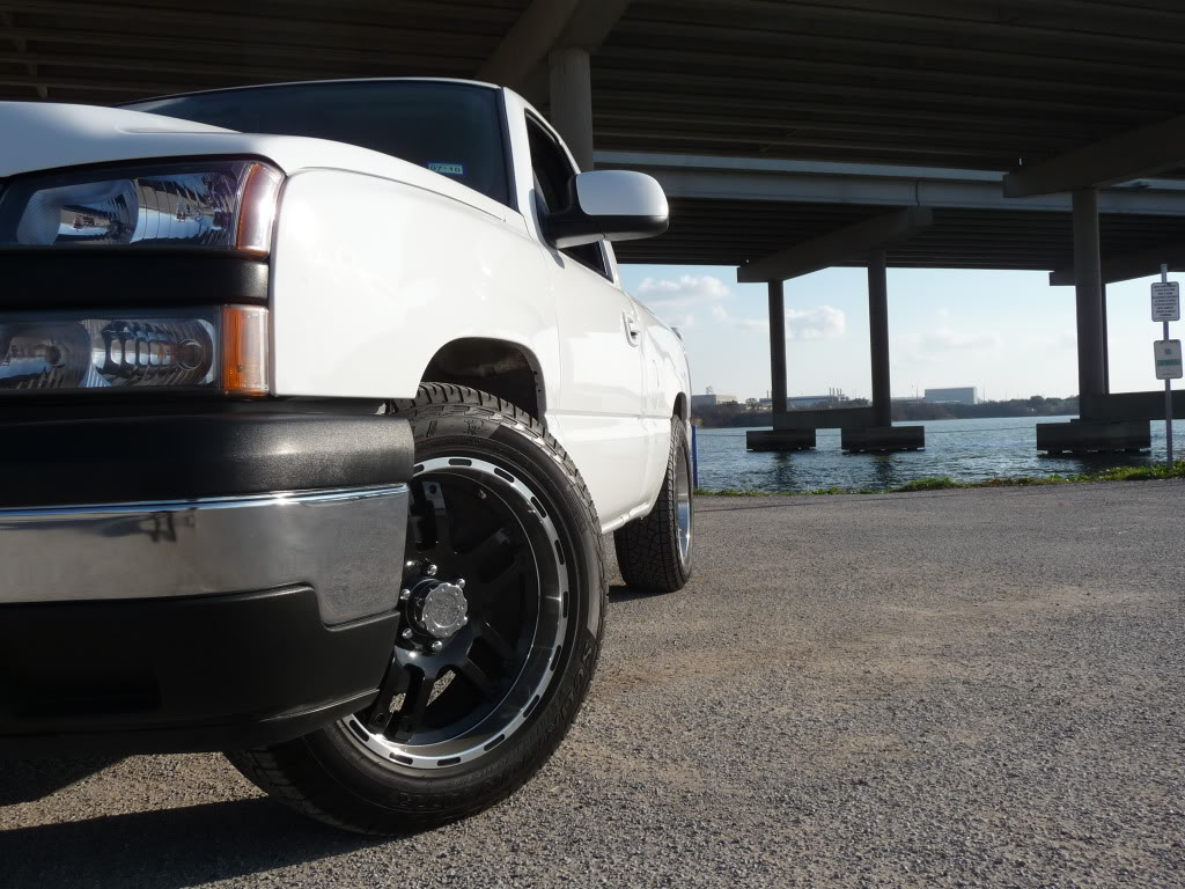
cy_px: 444
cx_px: 592
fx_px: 1095
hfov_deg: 56.8
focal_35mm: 32
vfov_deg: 44.2
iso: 100
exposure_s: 1/200
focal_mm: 5.3
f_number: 8
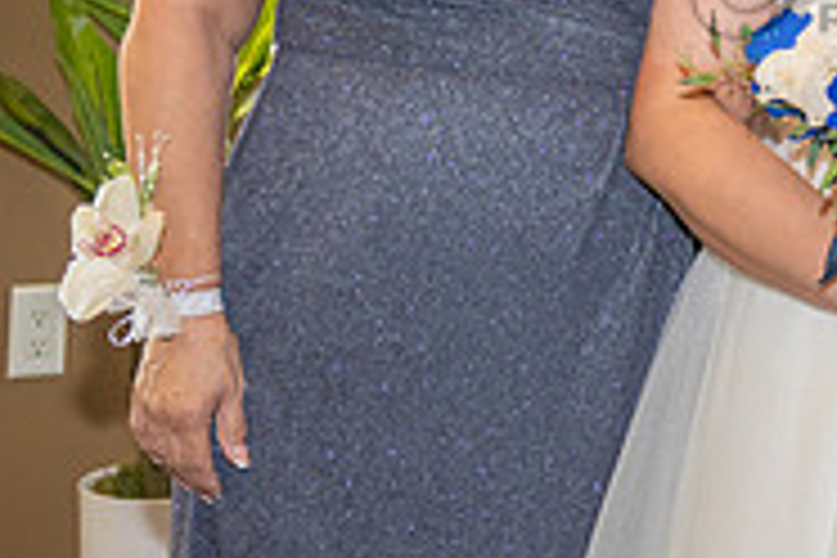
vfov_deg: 9.9
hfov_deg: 14.4
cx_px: 1044
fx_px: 3185
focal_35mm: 137
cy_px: -43
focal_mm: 44
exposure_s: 1/160
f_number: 3.2
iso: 500
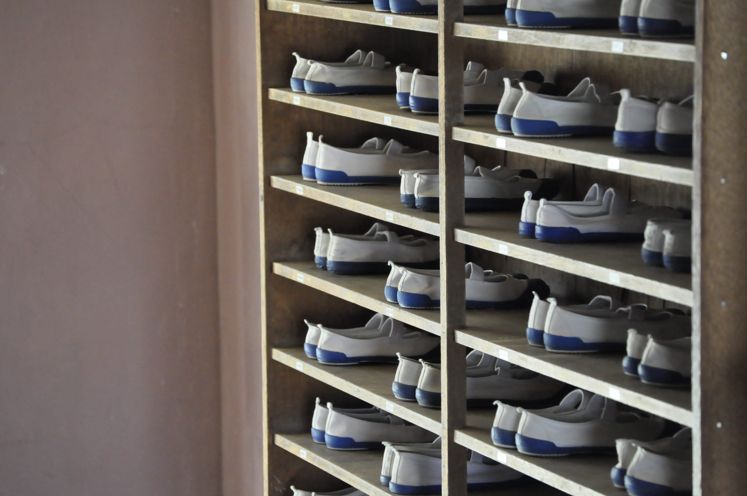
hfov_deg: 13.4
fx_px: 3171
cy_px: 271
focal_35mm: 153
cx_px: 375
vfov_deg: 8.9
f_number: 4.5
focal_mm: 90
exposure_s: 1/320
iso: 3200
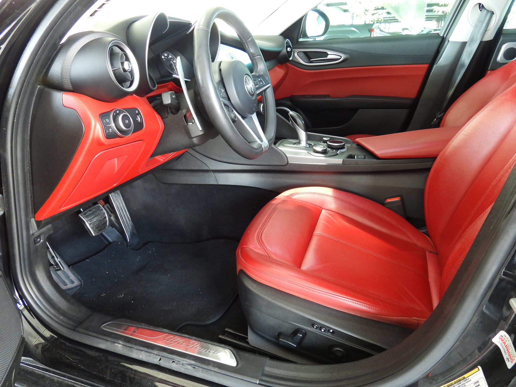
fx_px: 358
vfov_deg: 56.8
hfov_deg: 71.6
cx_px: 258
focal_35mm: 24
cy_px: 194
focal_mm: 4.3
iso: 400
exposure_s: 1/15
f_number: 2.8
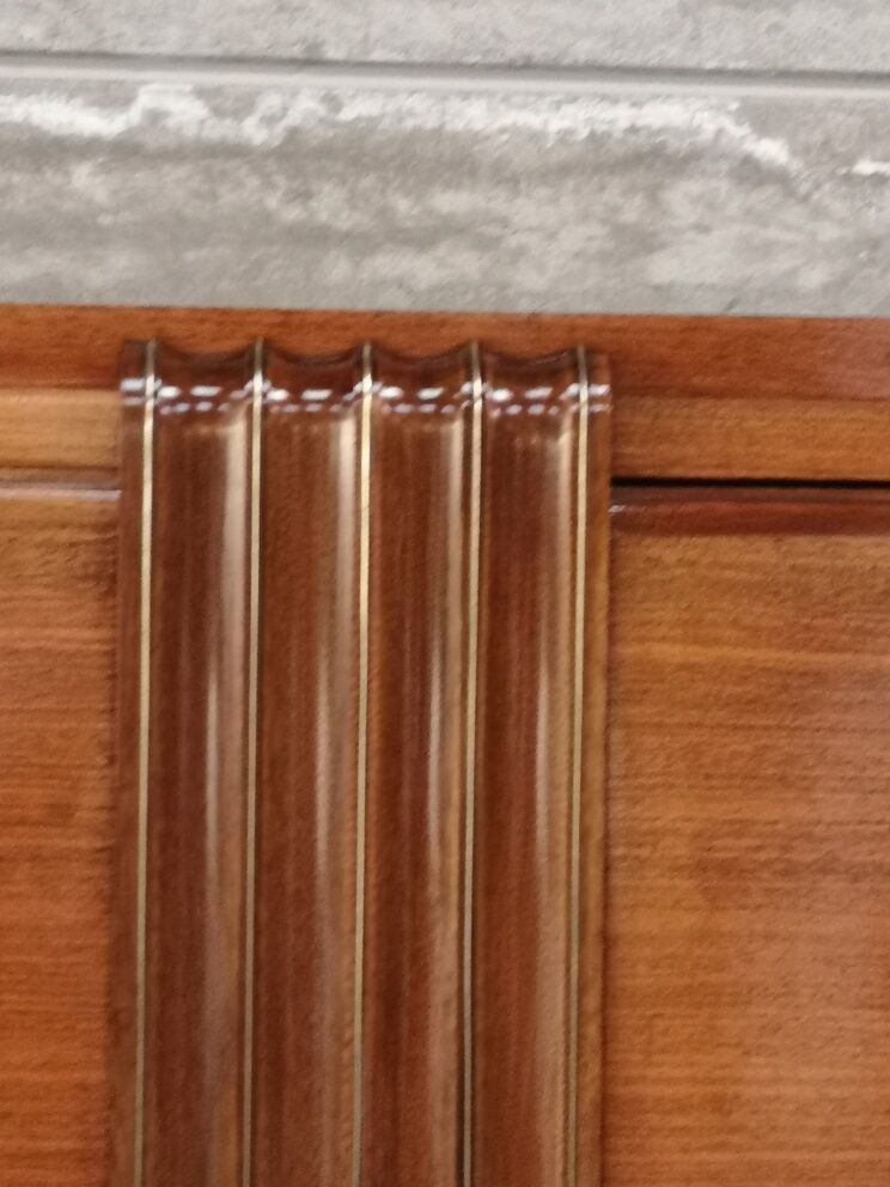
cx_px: 445
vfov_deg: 25.0
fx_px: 2674
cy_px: 594
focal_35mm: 78
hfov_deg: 18.9
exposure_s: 1/60
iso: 160
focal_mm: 3.95
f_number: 1.8
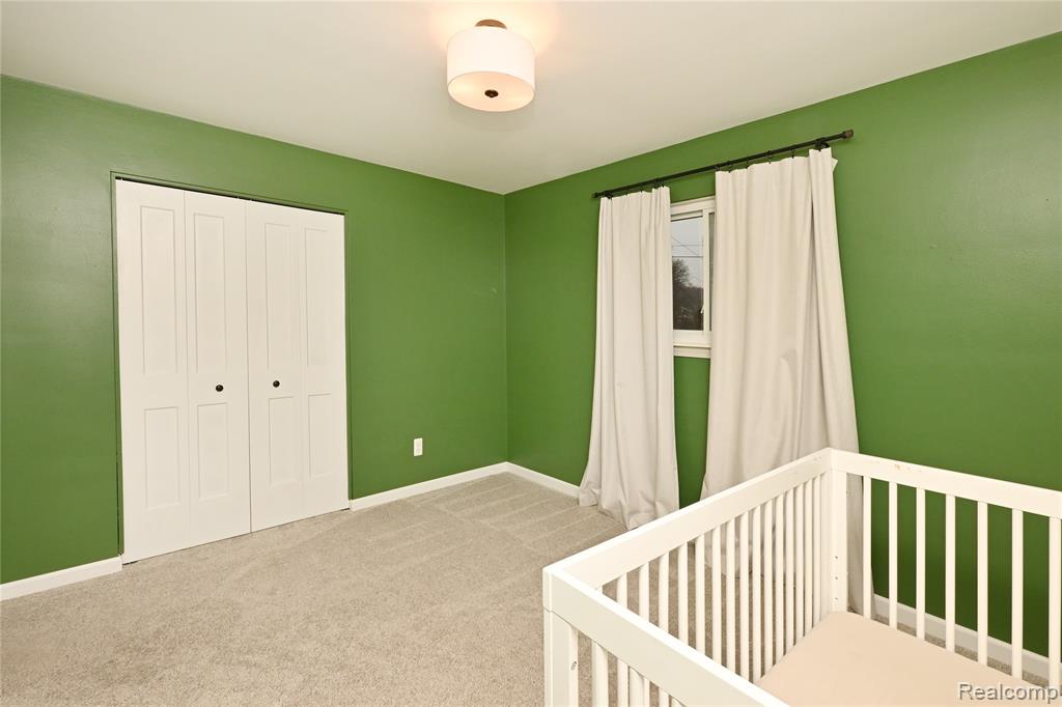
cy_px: 354
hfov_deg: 104.3
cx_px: 531
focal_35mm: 14
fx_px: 413
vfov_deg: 81.2
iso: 800
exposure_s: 1/60
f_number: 13
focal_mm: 14
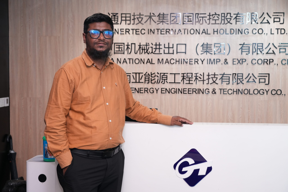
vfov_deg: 27.5
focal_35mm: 49
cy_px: 96
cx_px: 144
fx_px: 392
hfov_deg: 40.3
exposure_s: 1/100
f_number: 4
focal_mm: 49
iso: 2500
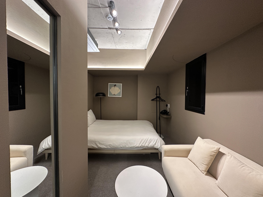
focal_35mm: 14
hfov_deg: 102.1
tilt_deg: -1.5
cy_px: 98
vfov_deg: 85.7
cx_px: 132
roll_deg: -0.7
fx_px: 106
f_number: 2.2
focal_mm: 2.22
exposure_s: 1/60
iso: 320
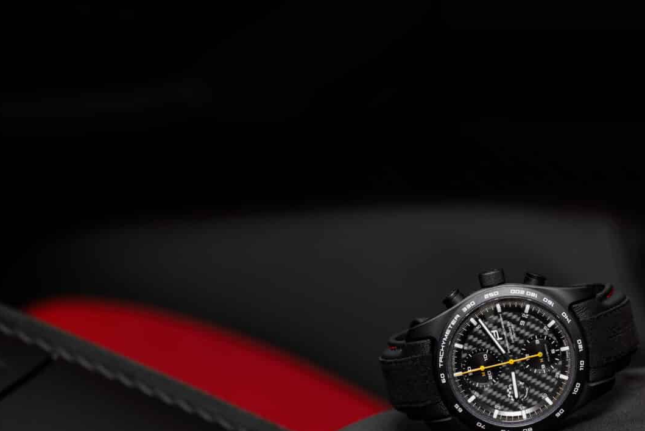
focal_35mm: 174
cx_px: 426
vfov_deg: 7.9
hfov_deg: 11.8
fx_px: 3119
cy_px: 334
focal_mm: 90
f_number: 5.6
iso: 160
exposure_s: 1/3
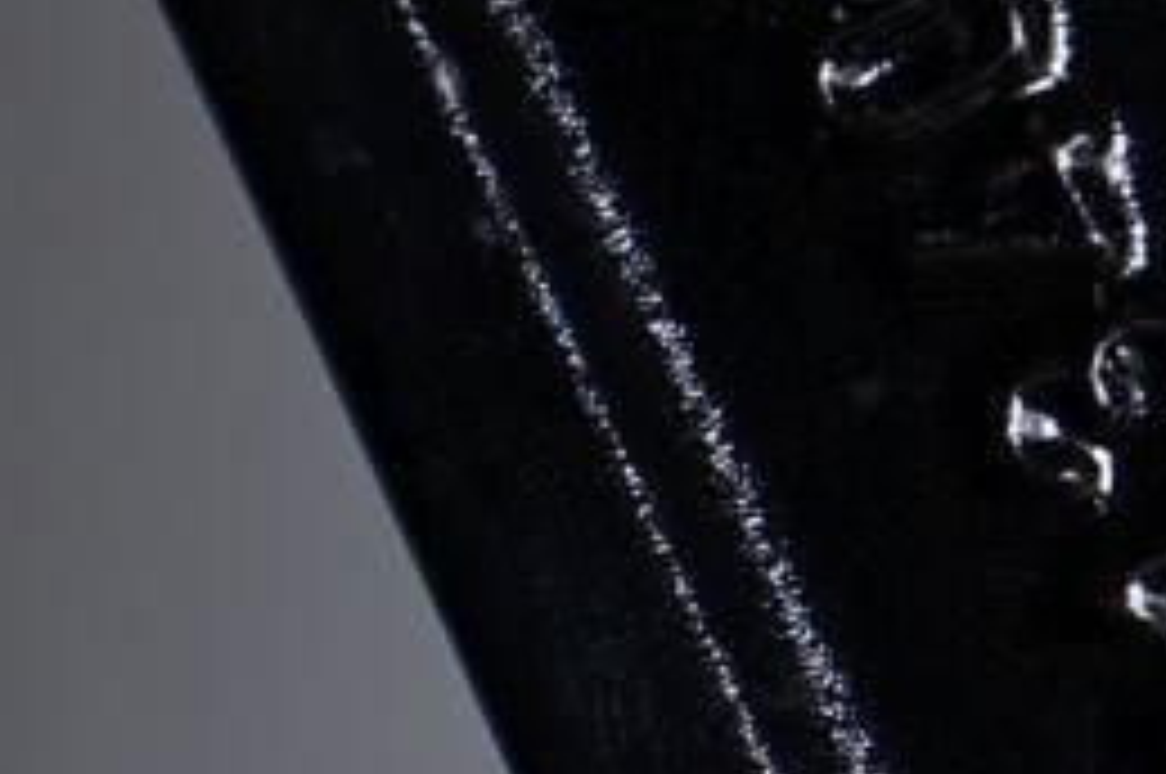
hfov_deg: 5.3
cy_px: 25
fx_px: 12486
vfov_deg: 3.5
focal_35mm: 386
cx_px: 1058
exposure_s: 1/125
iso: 250
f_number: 7.1
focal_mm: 52
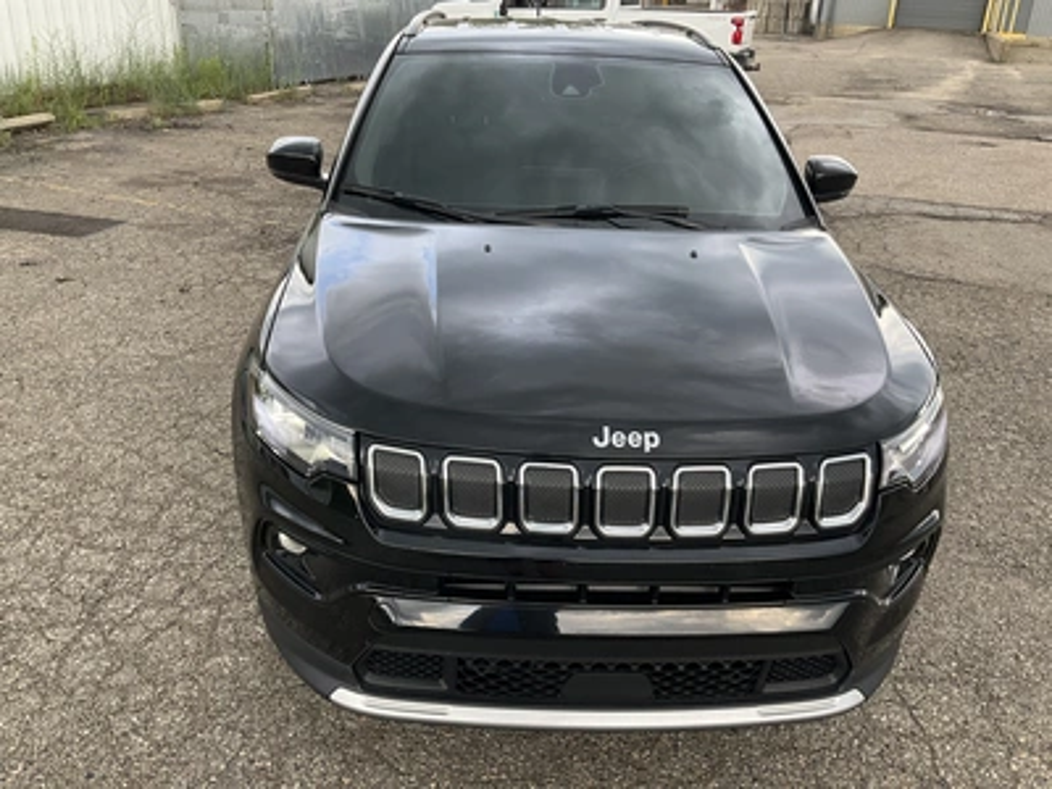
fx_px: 881
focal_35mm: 29
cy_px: 394
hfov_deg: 61.7
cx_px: 526
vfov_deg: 48.2
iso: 40
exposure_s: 1/122
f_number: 1.8
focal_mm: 3
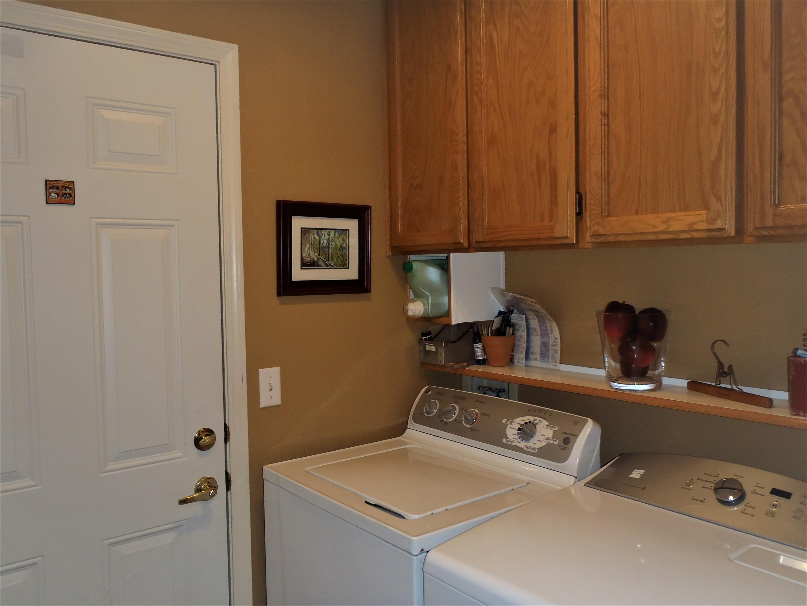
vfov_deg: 49.7
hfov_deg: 63.4
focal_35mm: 28
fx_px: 653
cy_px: 303
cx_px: 404
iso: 100
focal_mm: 5
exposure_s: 1/30
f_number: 3.9
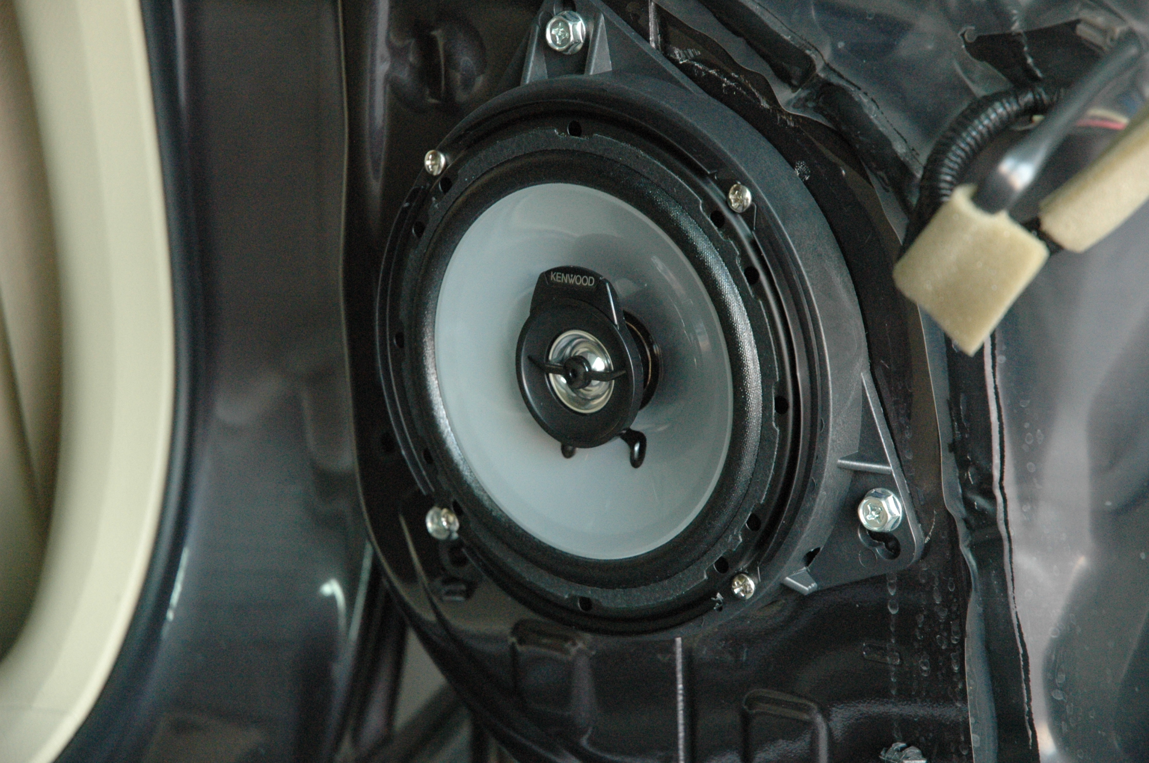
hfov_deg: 19.5
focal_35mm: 105
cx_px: 574
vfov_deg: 13.0
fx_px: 3347
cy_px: 382
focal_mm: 70
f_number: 4.5
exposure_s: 1/30
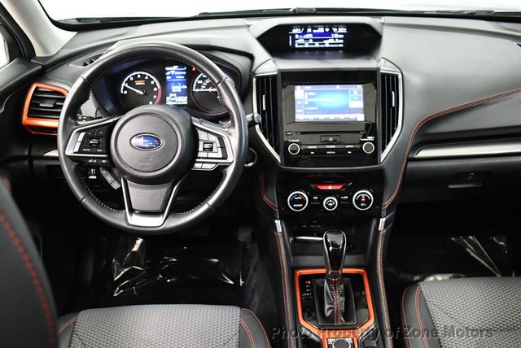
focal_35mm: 36
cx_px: 260
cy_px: 174
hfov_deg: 53.1
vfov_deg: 36.9
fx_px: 521
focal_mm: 18
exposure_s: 1/80
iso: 3200
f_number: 3.5
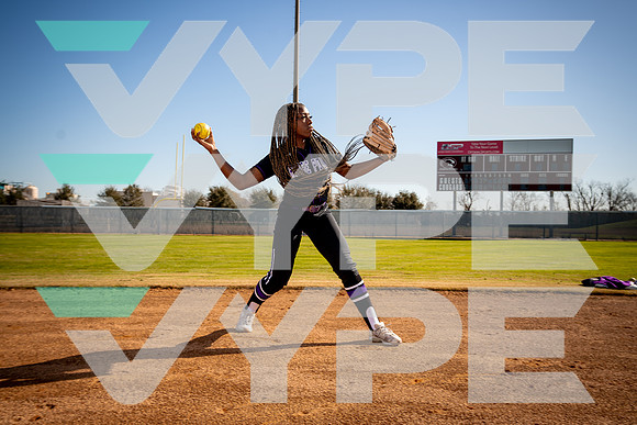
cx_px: 318
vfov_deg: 40.0
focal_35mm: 33
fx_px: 584
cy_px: 212
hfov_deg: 57.2
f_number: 5.6
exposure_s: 1/250
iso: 100
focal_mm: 33
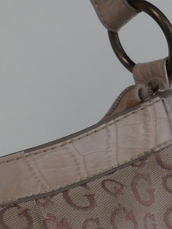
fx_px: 716
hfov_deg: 13.1
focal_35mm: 108
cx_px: -75
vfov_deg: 18.2
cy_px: 153
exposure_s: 1/125
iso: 100
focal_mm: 4.9
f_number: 3.5
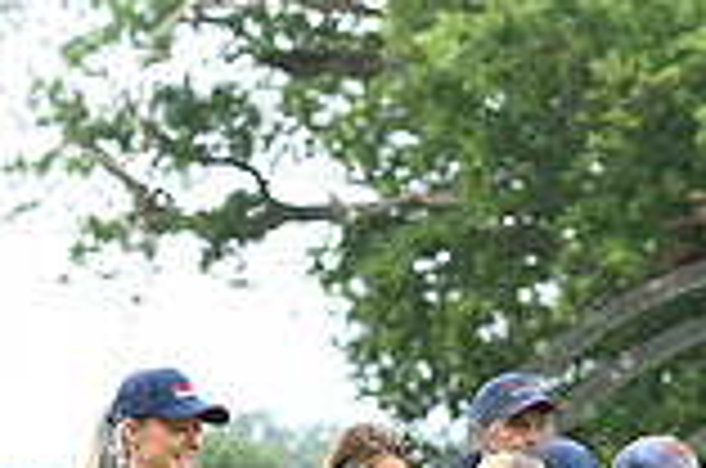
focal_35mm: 388
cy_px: 639
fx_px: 7594
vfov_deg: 3.5
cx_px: 796
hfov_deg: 5.3
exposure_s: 1/800
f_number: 5
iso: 900
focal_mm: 105
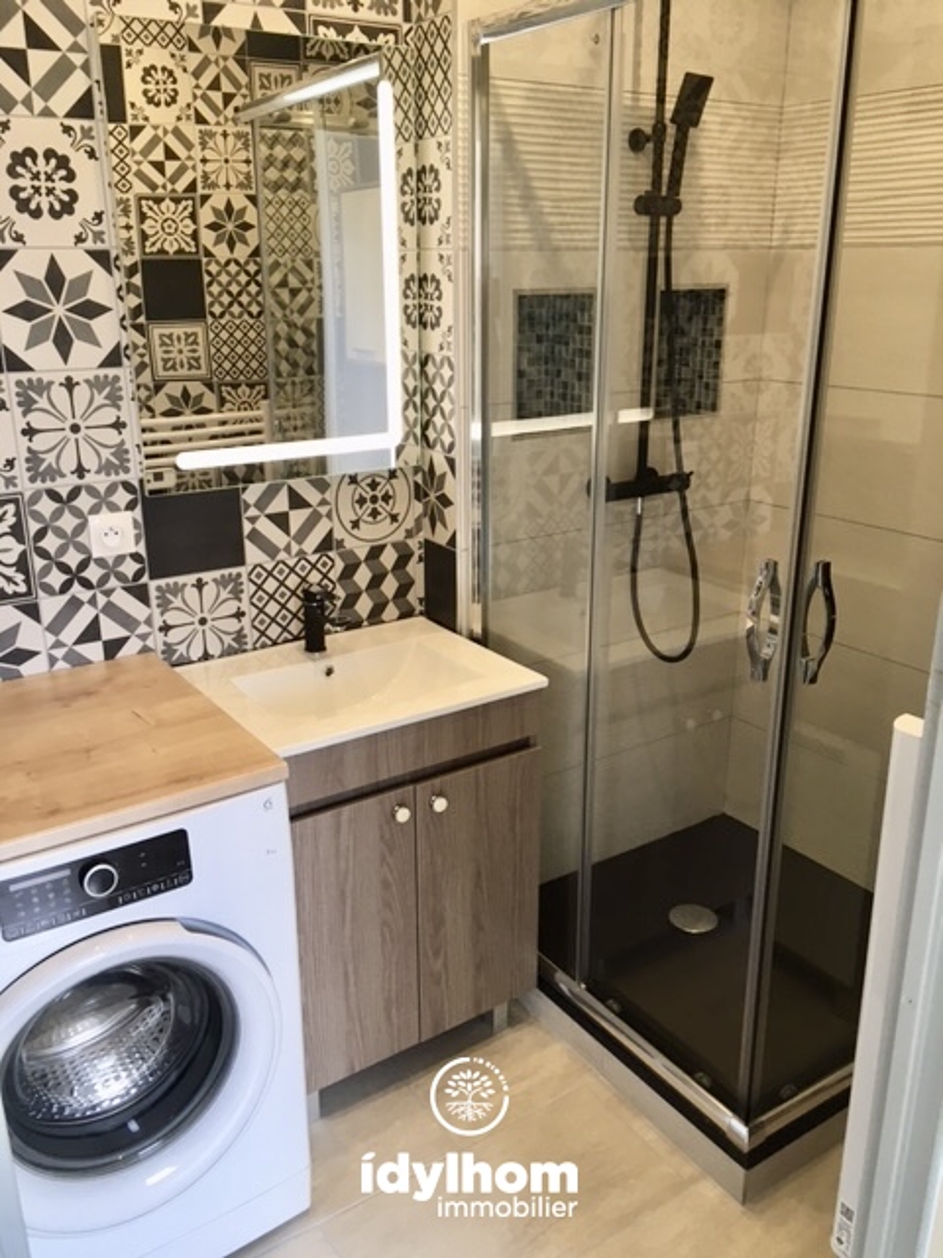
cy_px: 629
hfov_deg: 48.2
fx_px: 1053
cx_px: 472
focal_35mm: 29
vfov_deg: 61.7
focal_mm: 4.15
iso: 40
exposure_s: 1/33
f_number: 2.2
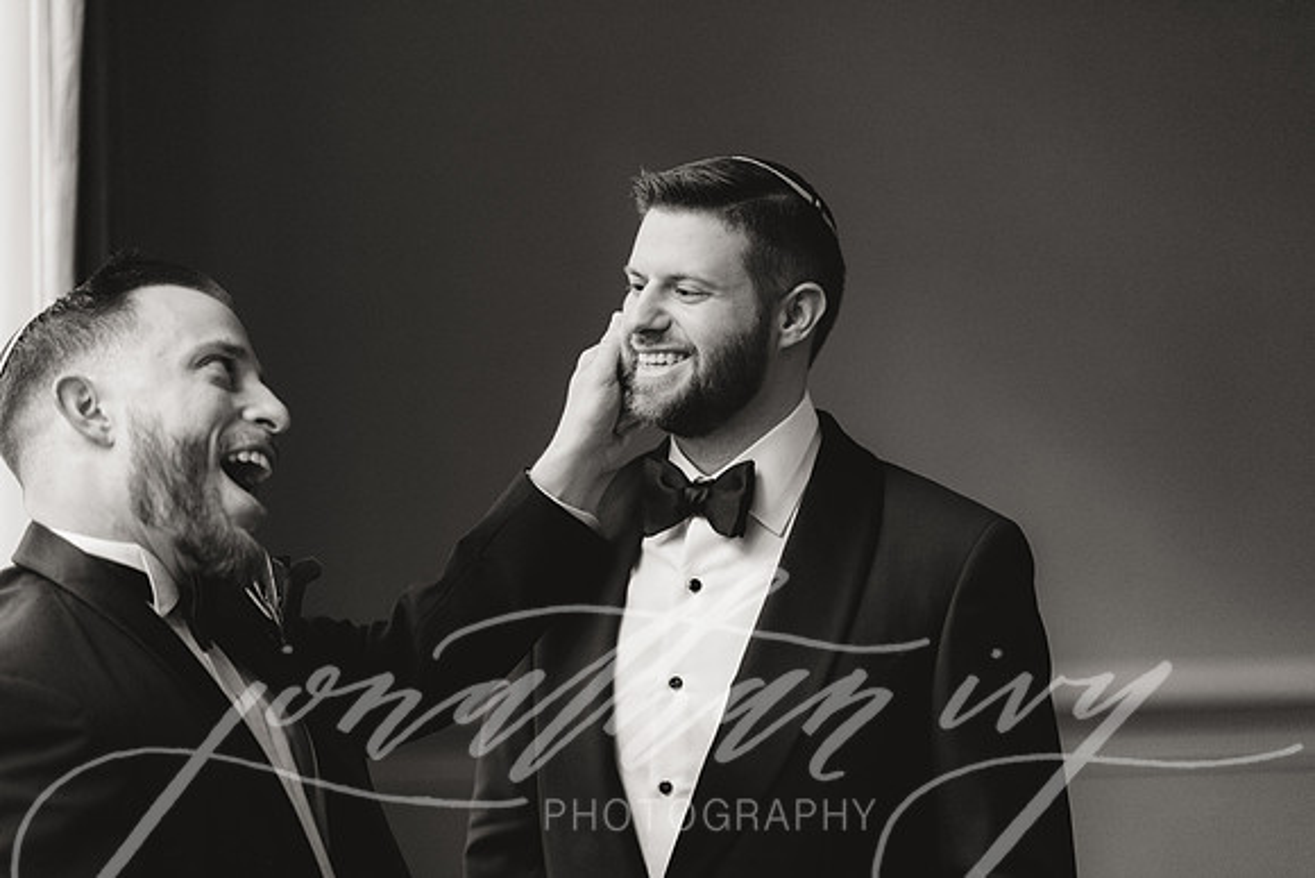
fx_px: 3107
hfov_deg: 23.9
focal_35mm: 85
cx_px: 658
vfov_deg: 16.1
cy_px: 439
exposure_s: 1/100
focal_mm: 85
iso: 1600
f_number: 2
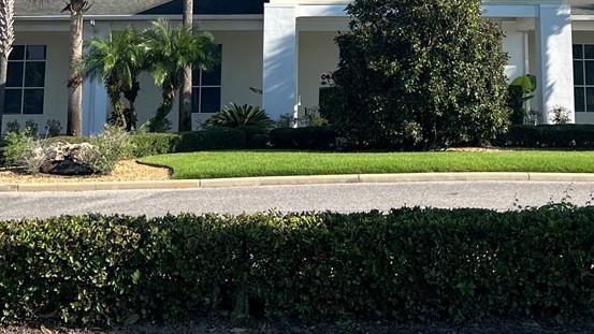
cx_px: 387
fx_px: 1291
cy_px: -162
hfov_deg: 25.8
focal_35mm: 82
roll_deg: -0.4
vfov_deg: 13.9
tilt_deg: +11.0
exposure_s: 1/3077
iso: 50
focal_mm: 5.7
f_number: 1.5
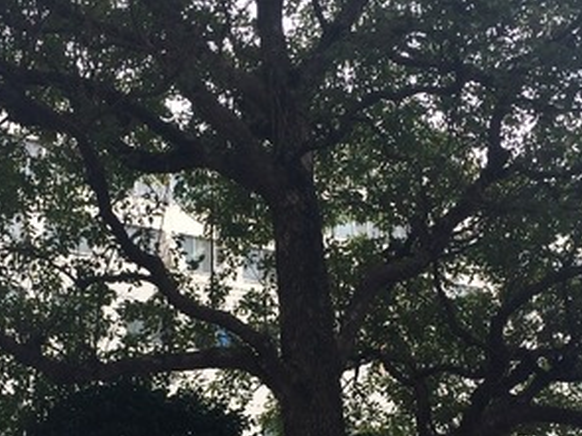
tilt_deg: +15.9
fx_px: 924
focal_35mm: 55
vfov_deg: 26.1
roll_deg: +3.2
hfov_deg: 34.9
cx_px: 243
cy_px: 347
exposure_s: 1/526
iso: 32
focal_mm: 4.15
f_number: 2.2
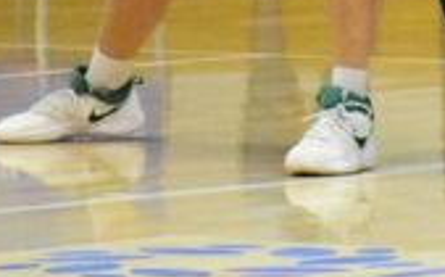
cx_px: 461
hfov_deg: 2.7
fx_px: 9323
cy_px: -227
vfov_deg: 1.7
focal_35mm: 770
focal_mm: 122
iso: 16000
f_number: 5.6
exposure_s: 1/1250
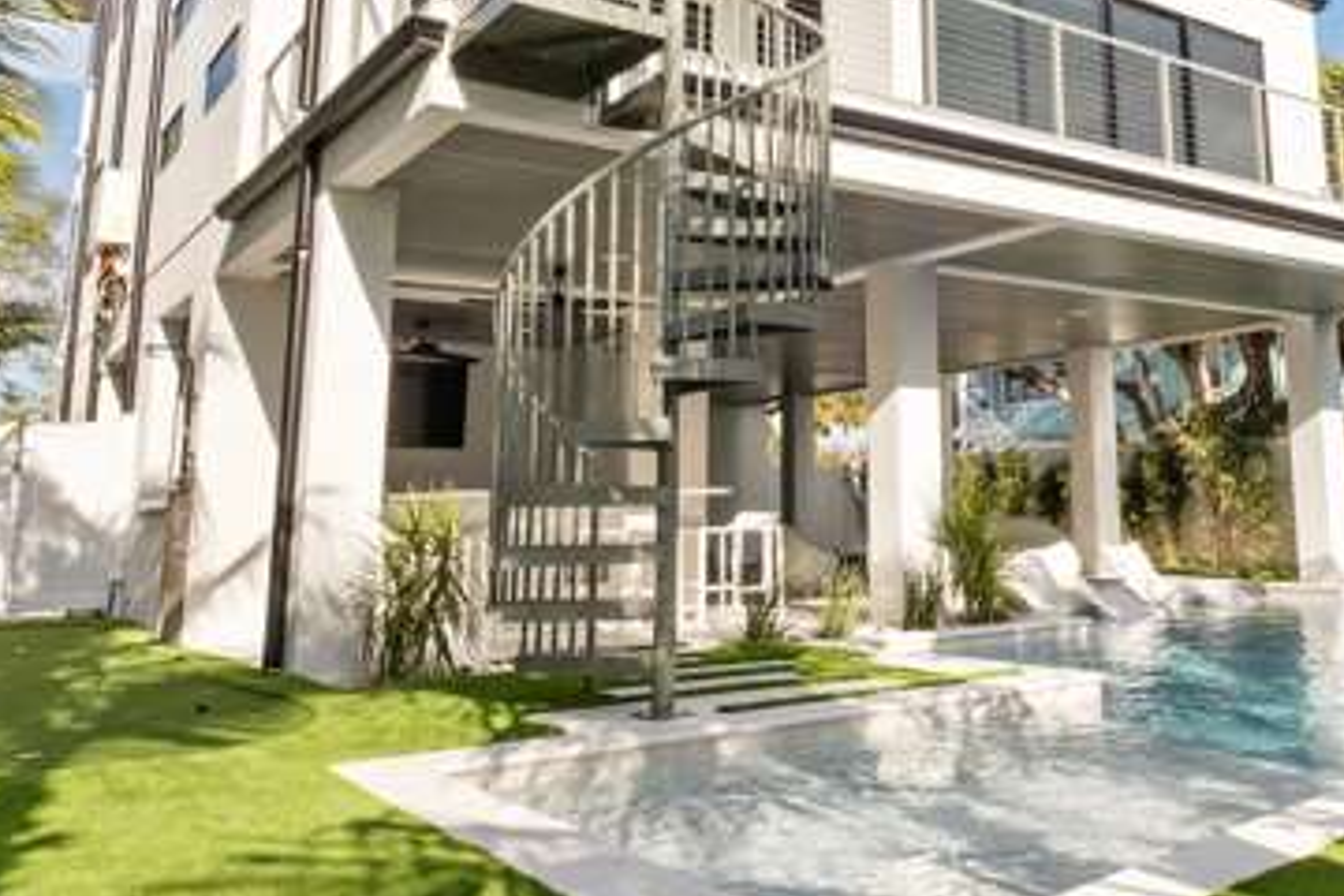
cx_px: 937
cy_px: 273
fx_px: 1195
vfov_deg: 40.4
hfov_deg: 56.9
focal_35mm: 32
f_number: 13
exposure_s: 1/250
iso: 400
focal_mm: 10
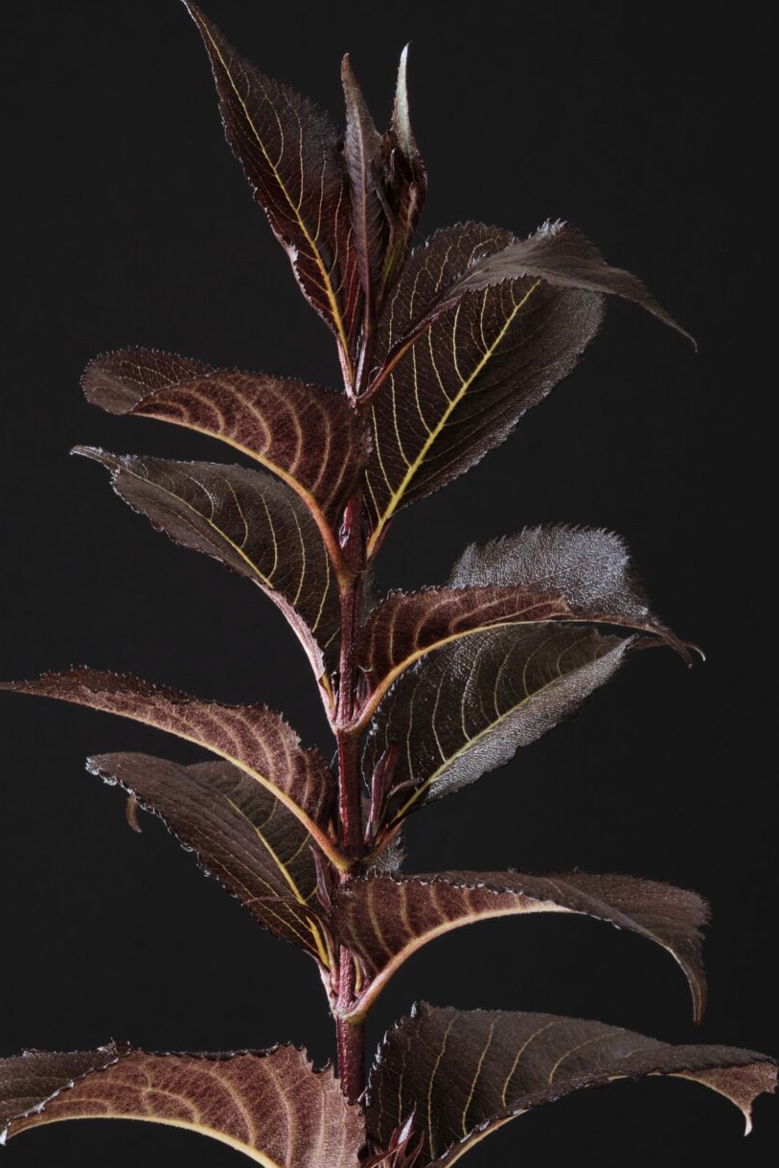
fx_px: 8177
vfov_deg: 8.2
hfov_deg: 5.5
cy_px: 855
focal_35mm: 252
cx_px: 376
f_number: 11
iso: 160
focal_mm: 80
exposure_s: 1/5
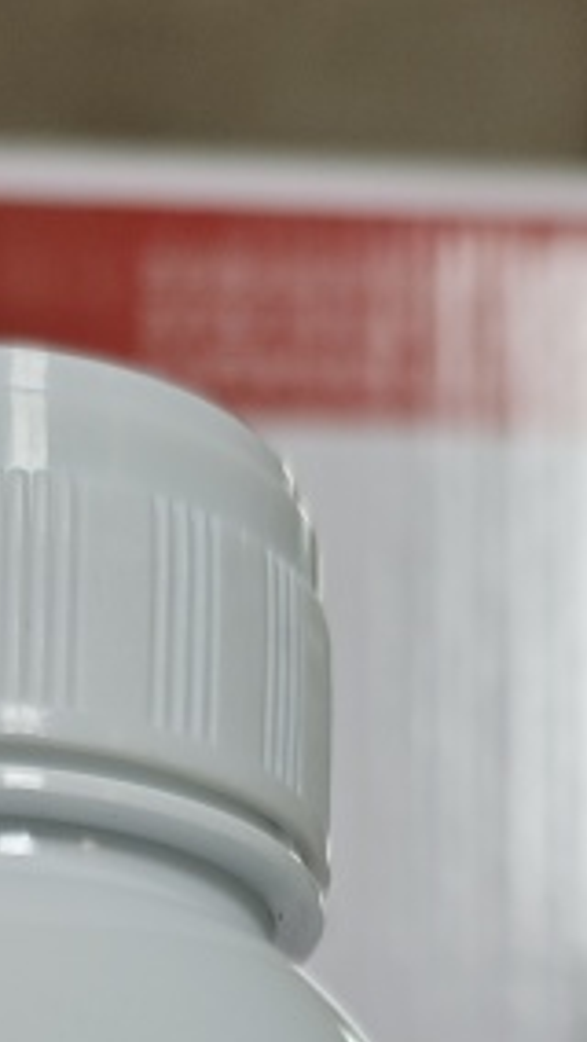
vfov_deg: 18.3
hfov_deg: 12.8
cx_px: 88
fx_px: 2598
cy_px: 1833
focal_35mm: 94
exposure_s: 1/115
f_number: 1.6
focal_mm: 6.55
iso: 50
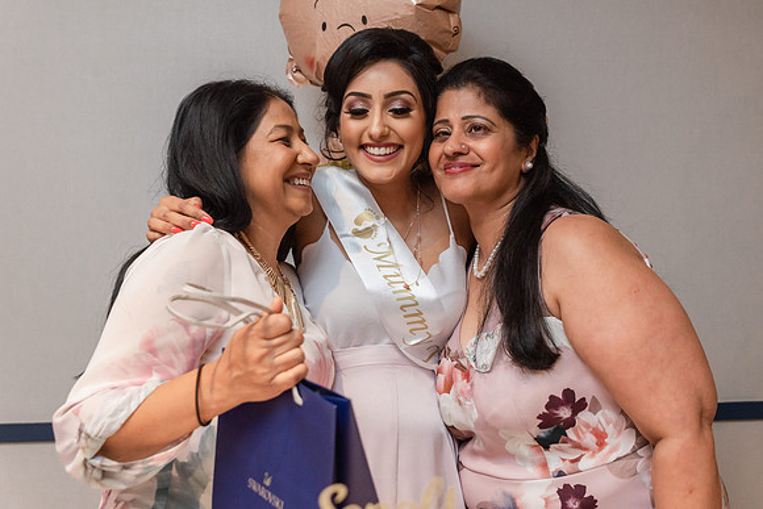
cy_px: 220
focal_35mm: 41
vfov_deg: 32.7
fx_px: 866
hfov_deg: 47.4
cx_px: 433
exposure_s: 1/160
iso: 2500
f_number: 4
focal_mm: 36
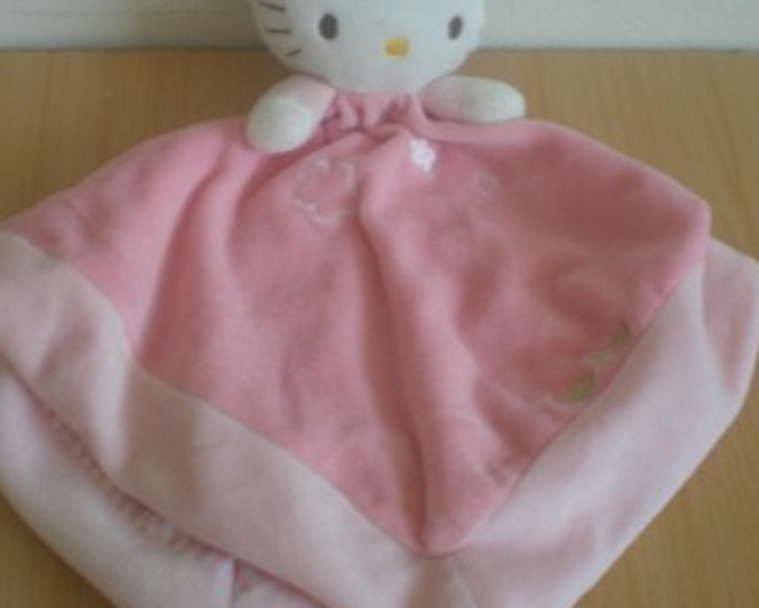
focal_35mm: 59
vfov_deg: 25.8
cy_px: 234
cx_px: 364
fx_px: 1326
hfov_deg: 31.9
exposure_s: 1/16.7
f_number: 3.1
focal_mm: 6.3
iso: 64
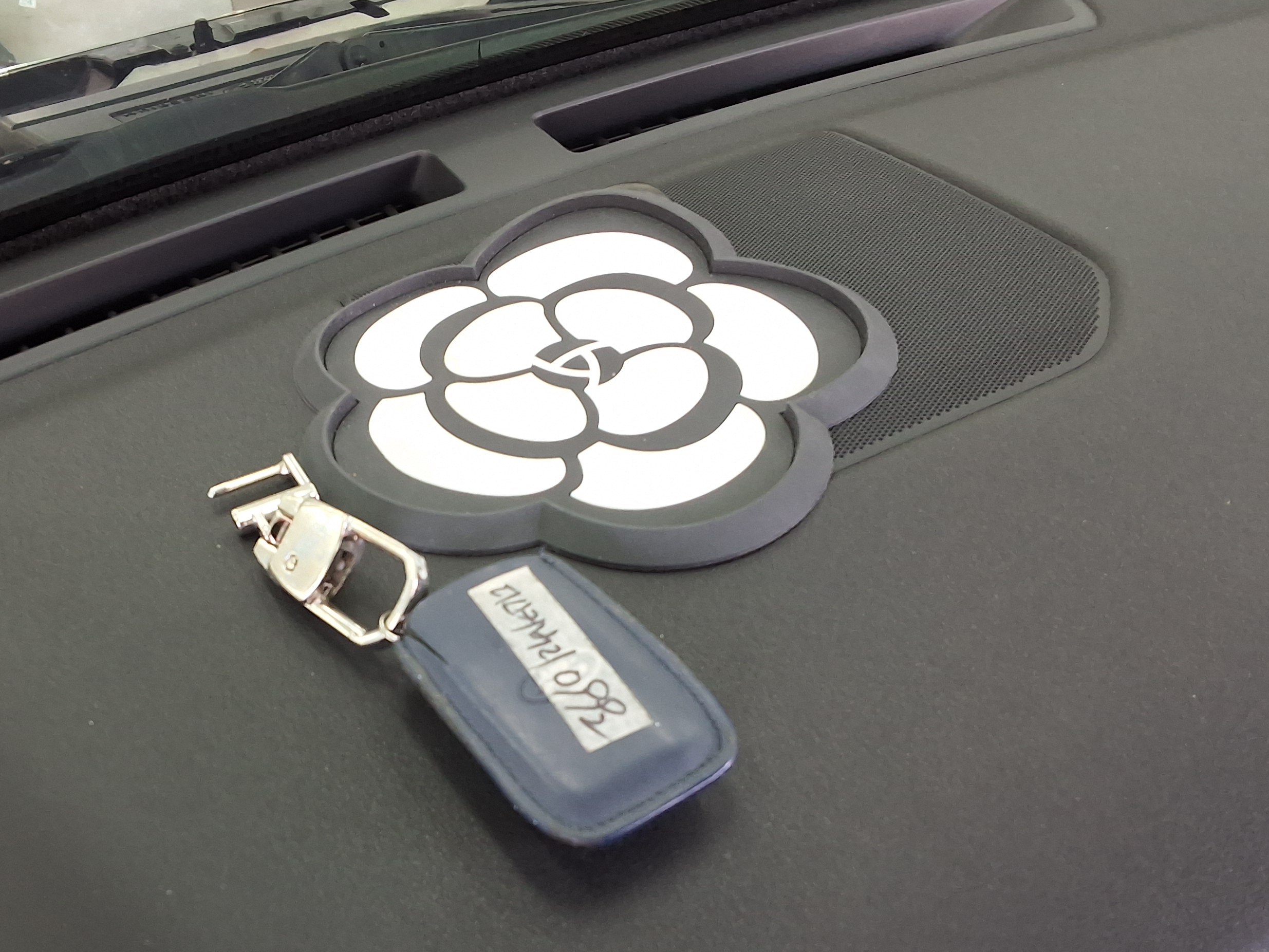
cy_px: 615
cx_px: 452
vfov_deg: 38.3
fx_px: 1357
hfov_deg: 49.5
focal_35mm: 37
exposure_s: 1/40
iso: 80
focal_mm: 2.91
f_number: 1.9
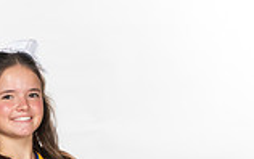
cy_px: 360
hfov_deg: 12.4
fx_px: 1164
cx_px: 42
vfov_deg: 7.4
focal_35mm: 168
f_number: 7.1
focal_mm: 58
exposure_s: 1/320
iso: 800
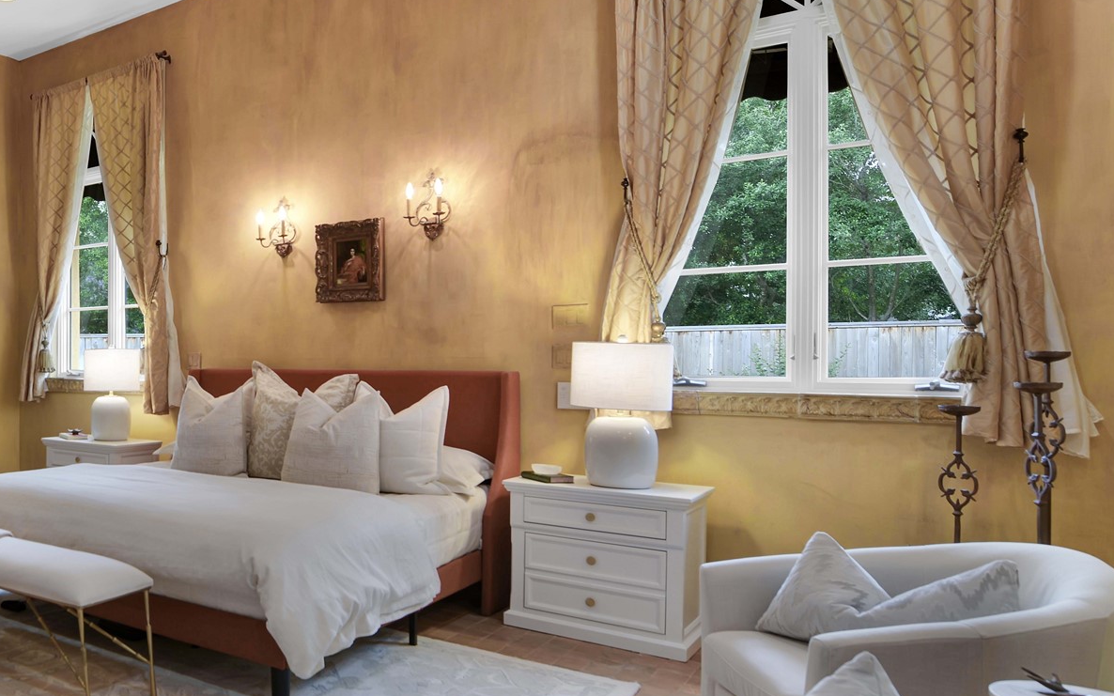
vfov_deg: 44.4
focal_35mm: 28
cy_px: 397
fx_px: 850
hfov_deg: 56.8
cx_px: 101
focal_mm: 15
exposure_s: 1/6
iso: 100
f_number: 8
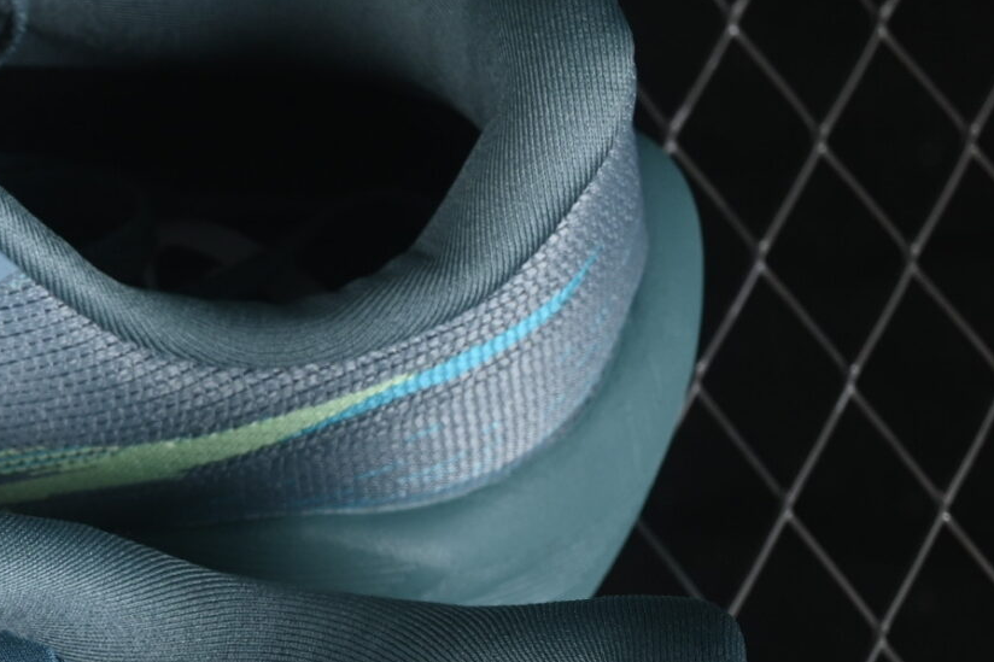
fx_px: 6432
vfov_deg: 5.9
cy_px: 648
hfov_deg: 8.7
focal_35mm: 233
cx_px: -322
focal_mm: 50
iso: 160
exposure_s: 1/60
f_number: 6.3
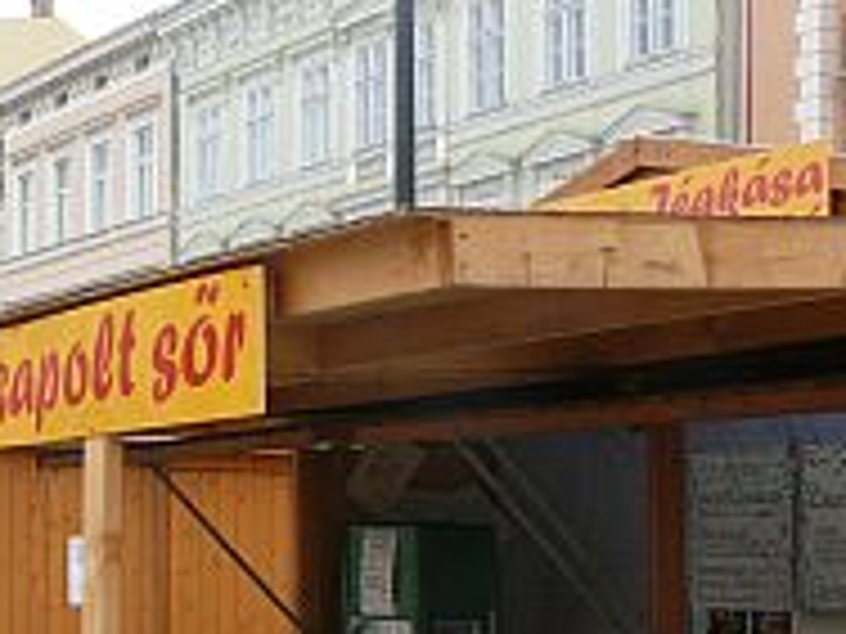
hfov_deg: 22.2
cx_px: -45
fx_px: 2053
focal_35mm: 84
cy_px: 652
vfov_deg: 17.1
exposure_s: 1/250
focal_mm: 7.4
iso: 100
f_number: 5.6
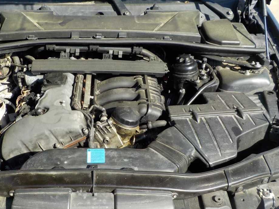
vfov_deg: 34.4
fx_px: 339
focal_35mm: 42
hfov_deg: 44.4
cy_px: 104
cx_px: 102
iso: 125
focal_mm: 4.1
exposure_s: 1/500
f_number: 3.3
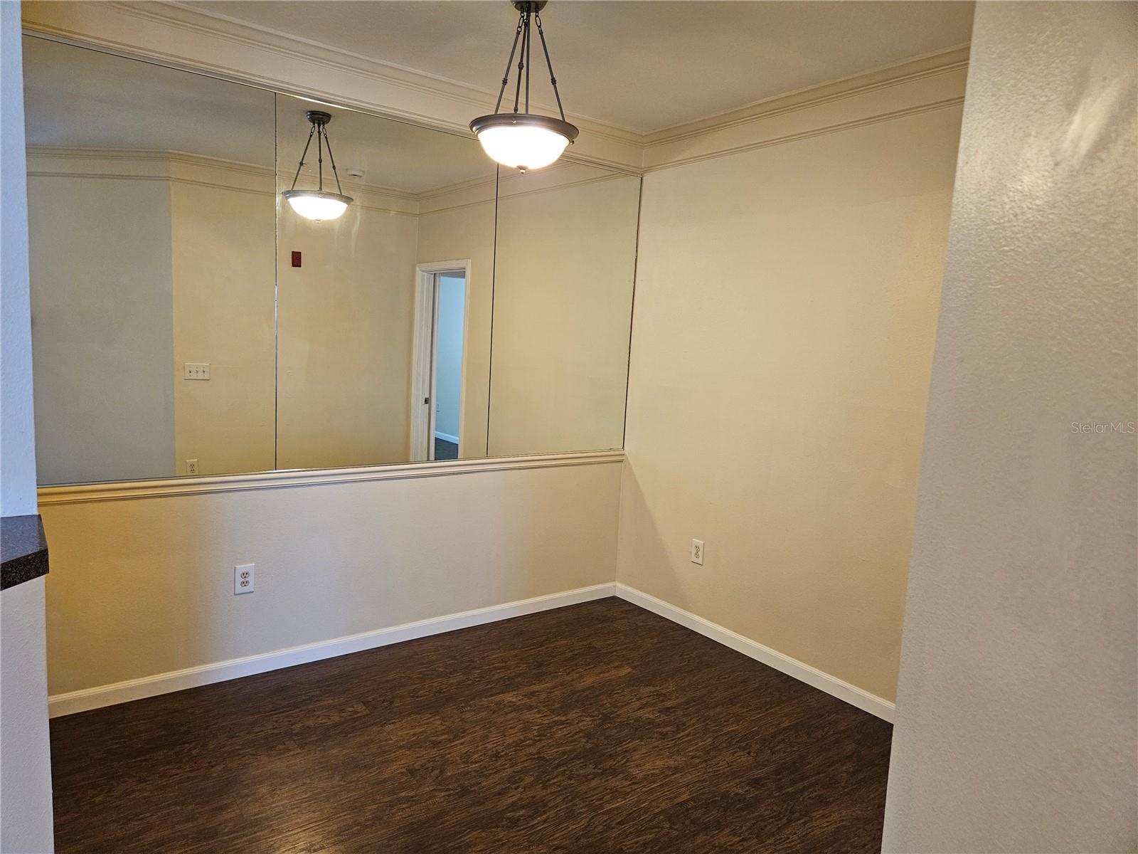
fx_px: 756
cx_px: 569
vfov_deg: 58.9
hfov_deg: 73.9
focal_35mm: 23
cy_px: 427
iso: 500
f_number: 1.8
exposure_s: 1/120
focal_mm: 5.4
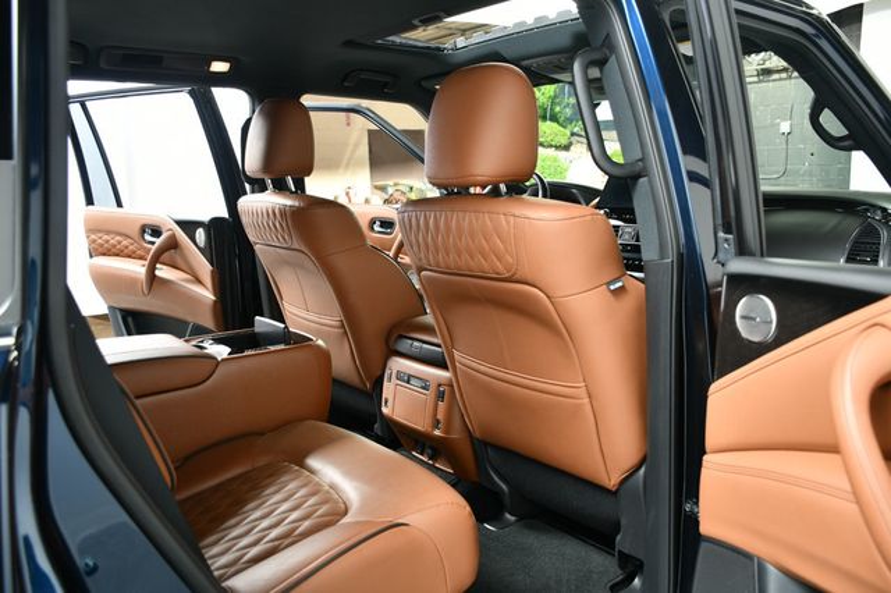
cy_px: 296
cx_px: 446
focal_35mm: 30
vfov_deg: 43.6
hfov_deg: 62.0
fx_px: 742
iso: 100
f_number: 3.5
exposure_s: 1/160
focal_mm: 20
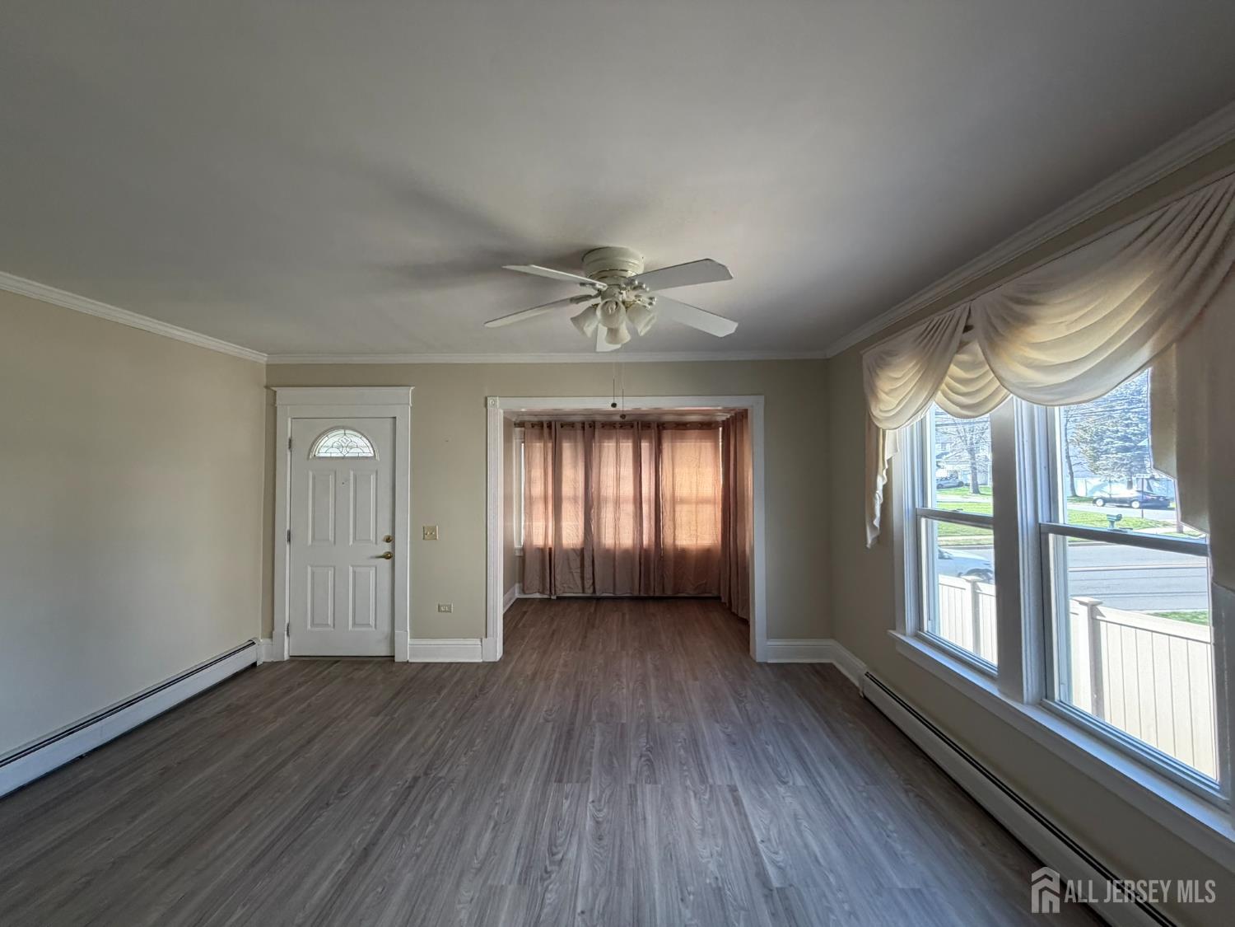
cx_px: 618
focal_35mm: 14
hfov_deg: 102.1
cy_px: 464
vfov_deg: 85.7
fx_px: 499
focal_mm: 2.22
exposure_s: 1/121
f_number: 2.2
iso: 200
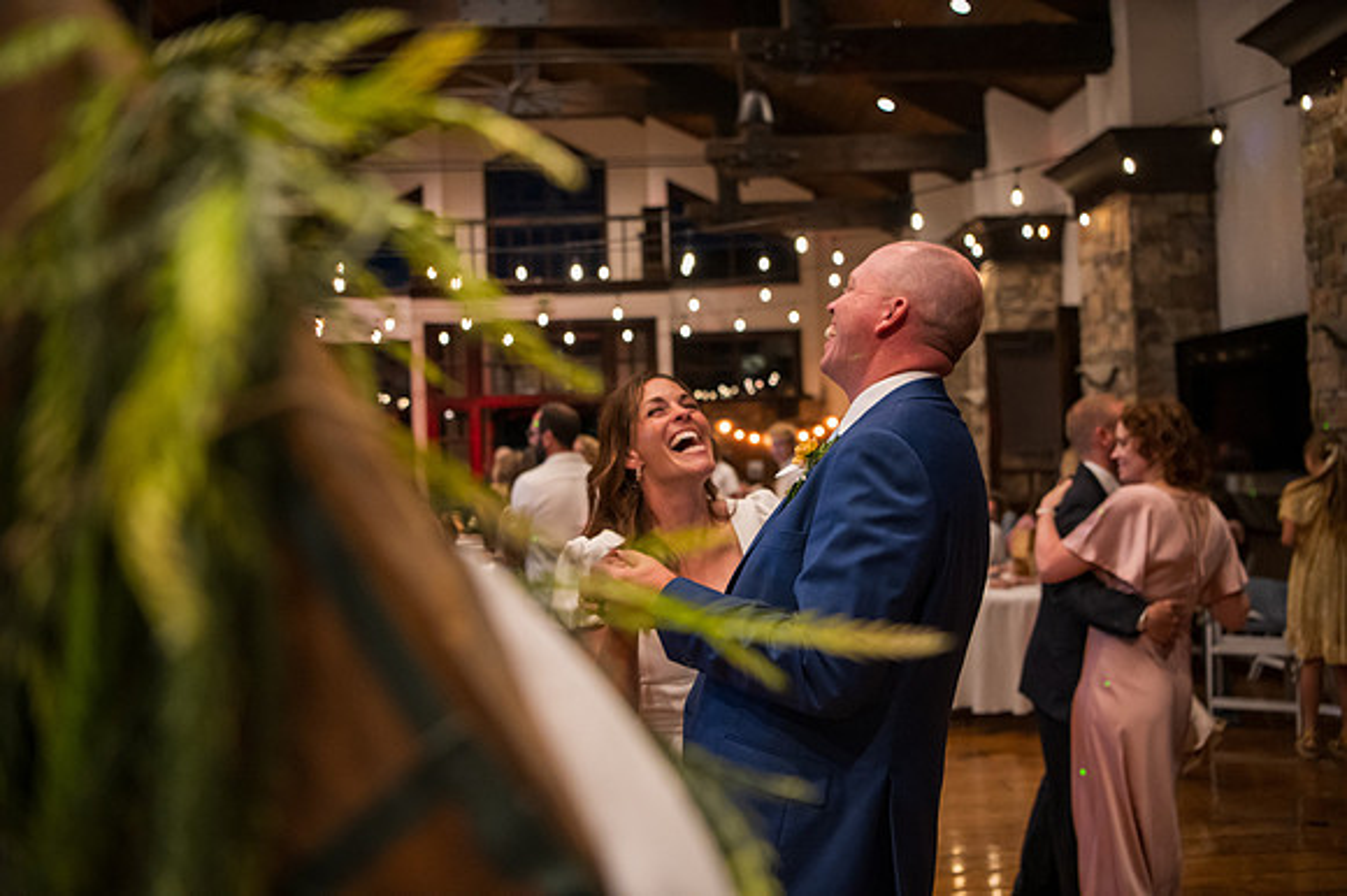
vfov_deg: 42.3
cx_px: 674
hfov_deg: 60.3
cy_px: 448
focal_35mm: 31
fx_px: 1159
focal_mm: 31
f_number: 2.8
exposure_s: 1/200
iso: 6400
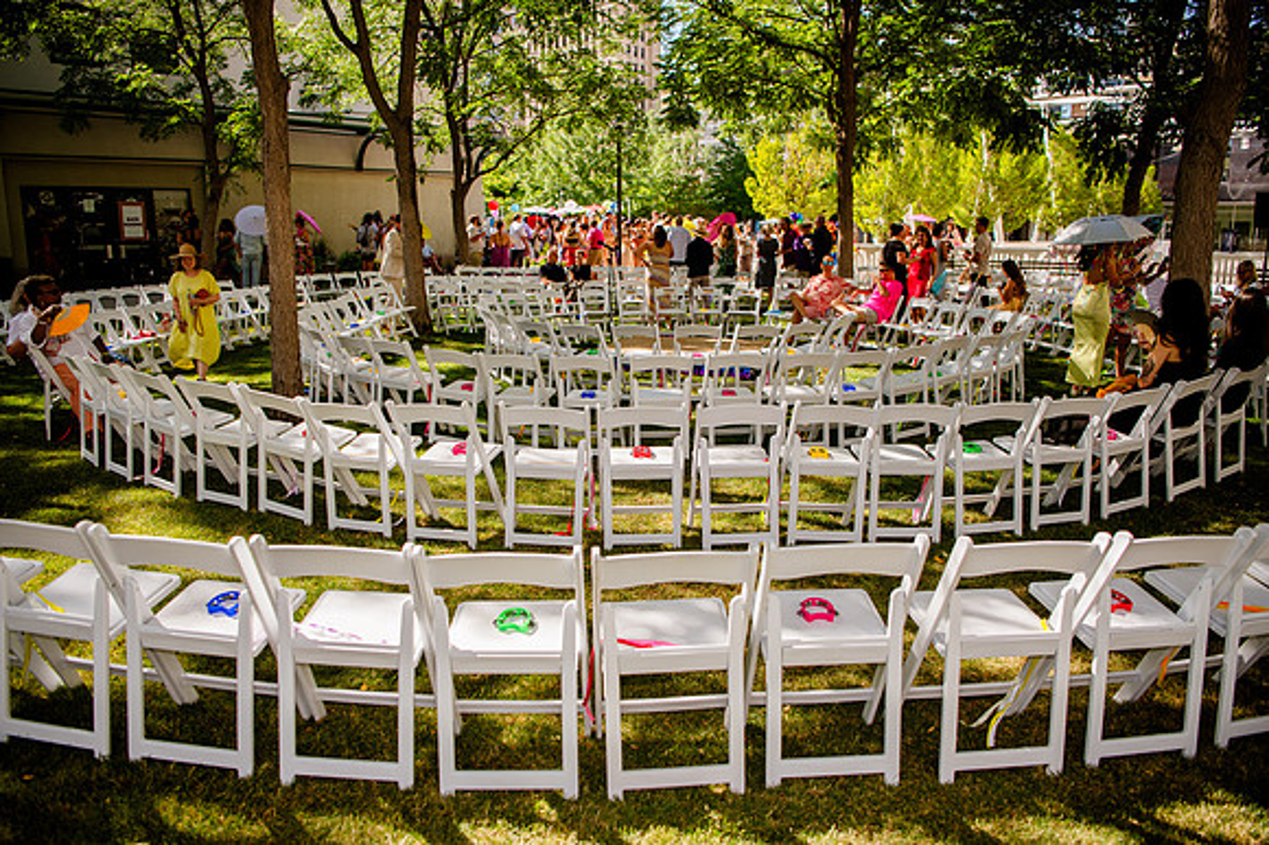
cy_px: 422
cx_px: 634
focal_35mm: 25
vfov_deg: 51.7
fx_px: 871
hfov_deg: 72.2
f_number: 2.8
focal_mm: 24
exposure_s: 1/1250
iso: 200
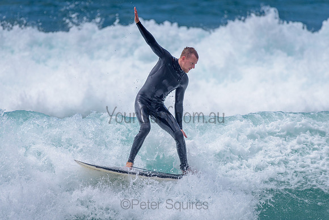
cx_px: 158
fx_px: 5615
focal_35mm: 614
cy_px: 128
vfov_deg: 2.2
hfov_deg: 3.4
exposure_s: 1/2000
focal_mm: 500
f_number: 5.6
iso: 125
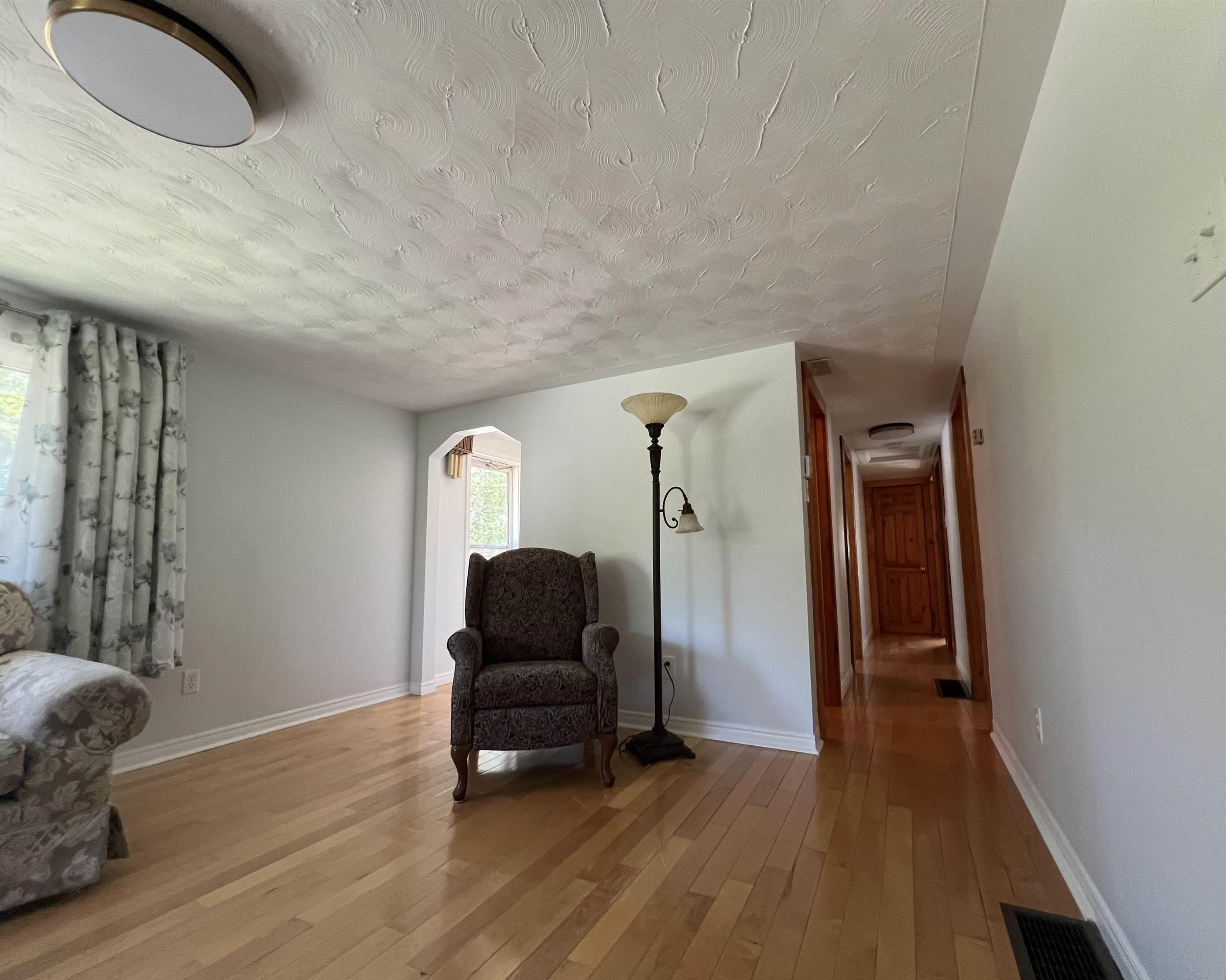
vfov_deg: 87.9
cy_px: 507
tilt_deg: +5.9
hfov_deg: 100.7
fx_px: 508
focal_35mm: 14
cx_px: 637
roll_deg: +0.9
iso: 250
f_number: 1.8
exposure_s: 1/75
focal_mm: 1.57
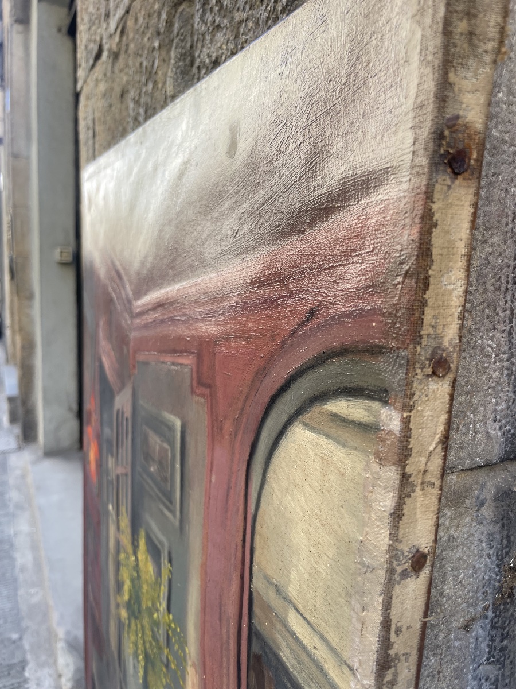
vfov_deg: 67.3
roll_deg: -2.7
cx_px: 258
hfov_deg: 53.1
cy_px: 344
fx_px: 517
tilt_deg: -9.3
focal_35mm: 26
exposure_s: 1/167
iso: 32
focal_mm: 4.2
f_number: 1.6
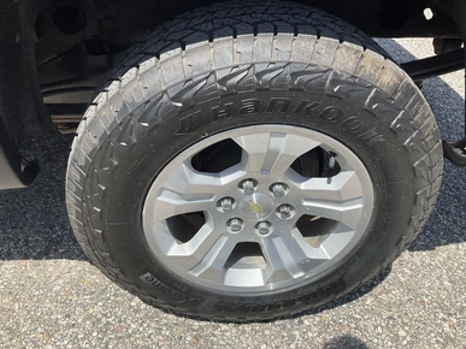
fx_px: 404
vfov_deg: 46.8
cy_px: 178
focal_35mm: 30
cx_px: 231
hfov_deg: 60.0
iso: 25
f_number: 1.8
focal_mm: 3
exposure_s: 1/1144
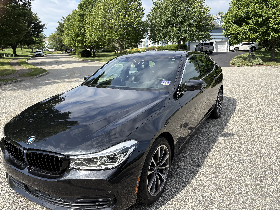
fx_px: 210
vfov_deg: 53.1
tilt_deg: -14.1
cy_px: 105
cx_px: 140
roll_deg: +3.0
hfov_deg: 67.3
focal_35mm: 26
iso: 50
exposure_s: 1/1626
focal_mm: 5.96
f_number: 1.6
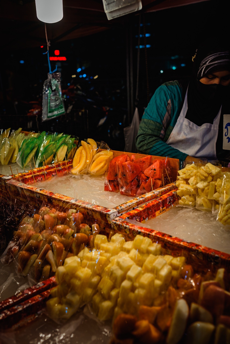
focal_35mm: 35
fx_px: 335
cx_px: 115
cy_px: 172
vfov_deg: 54.4
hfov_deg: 37.9
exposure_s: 1/125
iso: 200
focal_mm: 23
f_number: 2.8
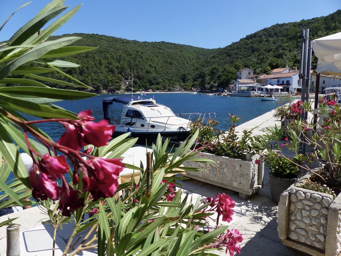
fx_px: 246
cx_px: 170
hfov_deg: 69.4
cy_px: 128
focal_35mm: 25
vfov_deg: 54.9
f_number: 4
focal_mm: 4.5
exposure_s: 1/1000
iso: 100
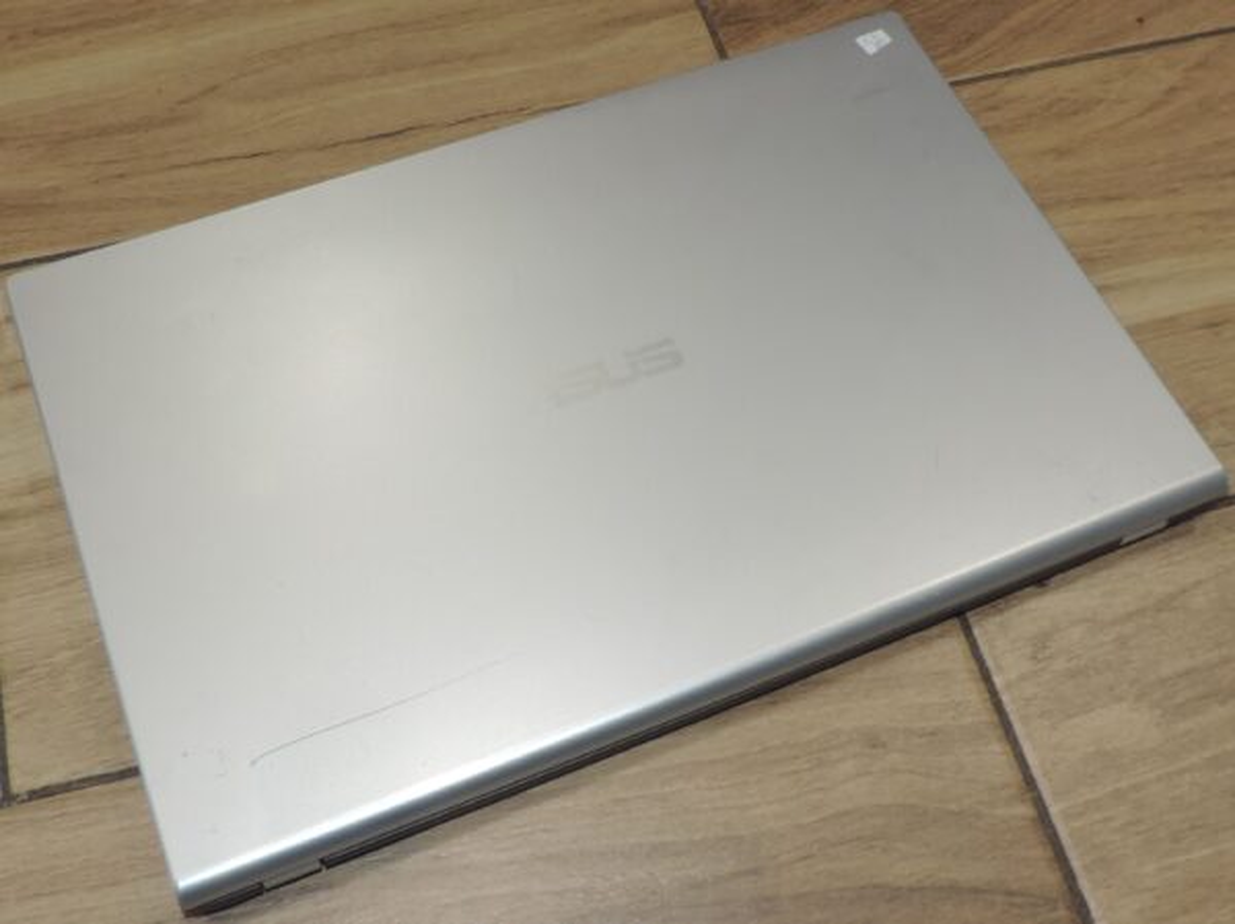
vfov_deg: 56.7
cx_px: 618
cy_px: 462
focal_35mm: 24
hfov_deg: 71.6
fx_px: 856
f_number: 3
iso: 110
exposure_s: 1/13
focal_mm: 4.3
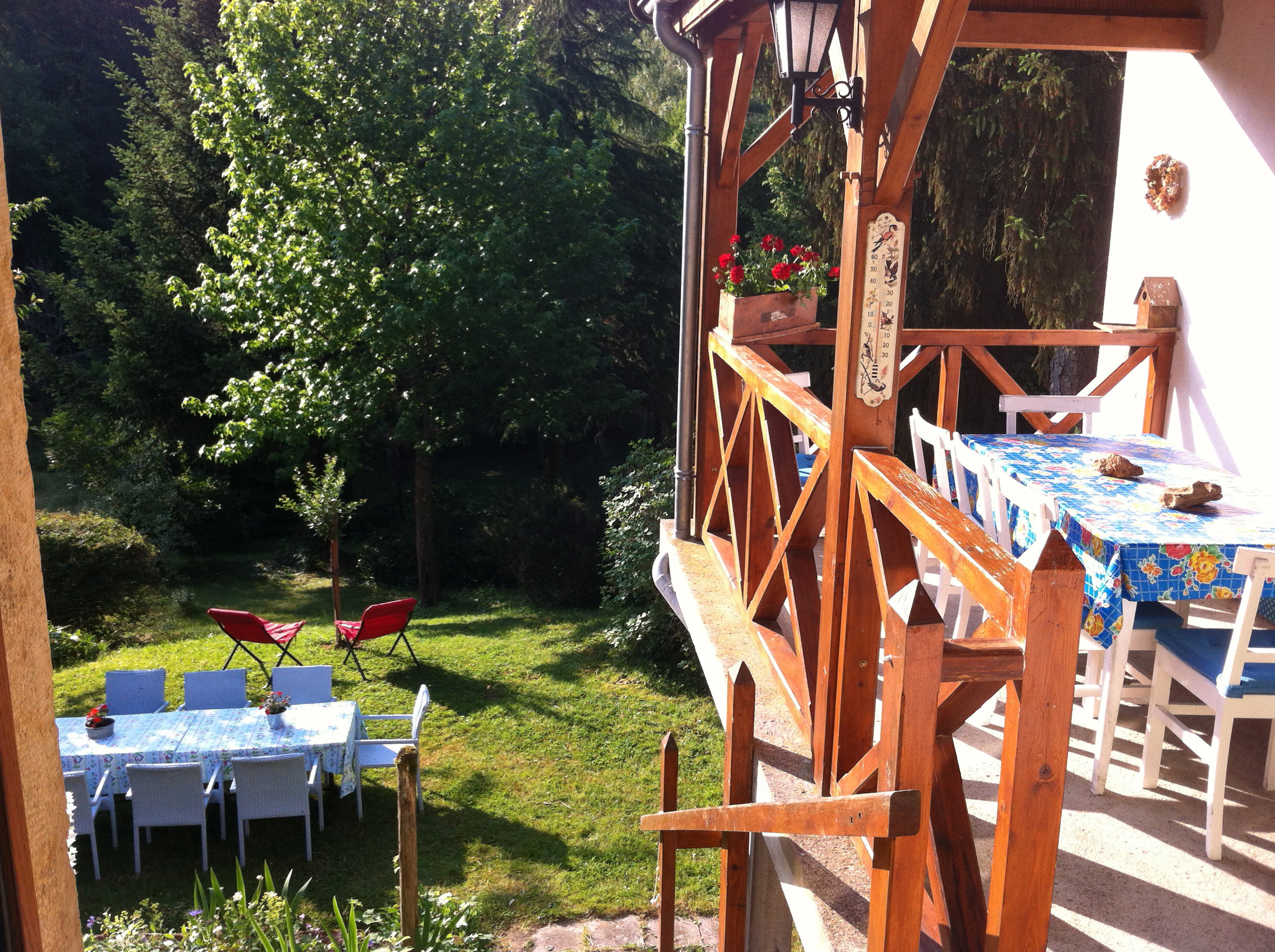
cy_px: 476
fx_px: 1287
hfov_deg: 52.7
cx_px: 638
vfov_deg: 40.6
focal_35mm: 35
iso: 80
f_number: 2.8
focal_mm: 3.85
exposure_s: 1/363
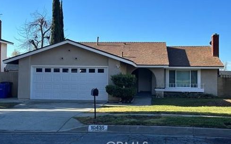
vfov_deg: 24.8
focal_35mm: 52
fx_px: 327
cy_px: 65
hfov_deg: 38.9
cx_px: 114
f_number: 1.78
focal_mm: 6.86
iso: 64
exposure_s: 1/2160
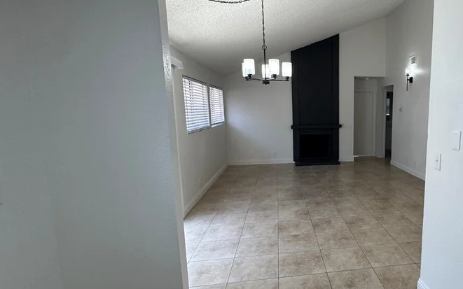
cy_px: 154
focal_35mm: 23
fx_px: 290
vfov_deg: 52.9
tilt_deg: -9.3
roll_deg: -0.3
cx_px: 331
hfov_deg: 73.2
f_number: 2.2
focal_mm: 2.22
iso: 80
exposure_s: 1/120
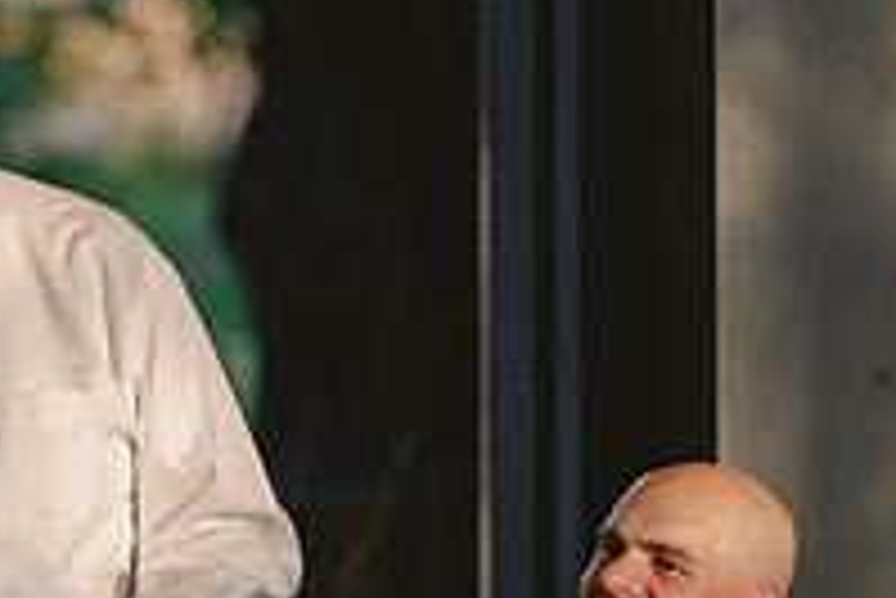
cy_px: 583
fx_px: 13574
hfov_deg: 3.8
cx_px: -197
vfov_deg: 2.5
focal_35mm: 545
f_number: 3.5
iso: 250
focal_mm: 173
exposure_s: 1/250
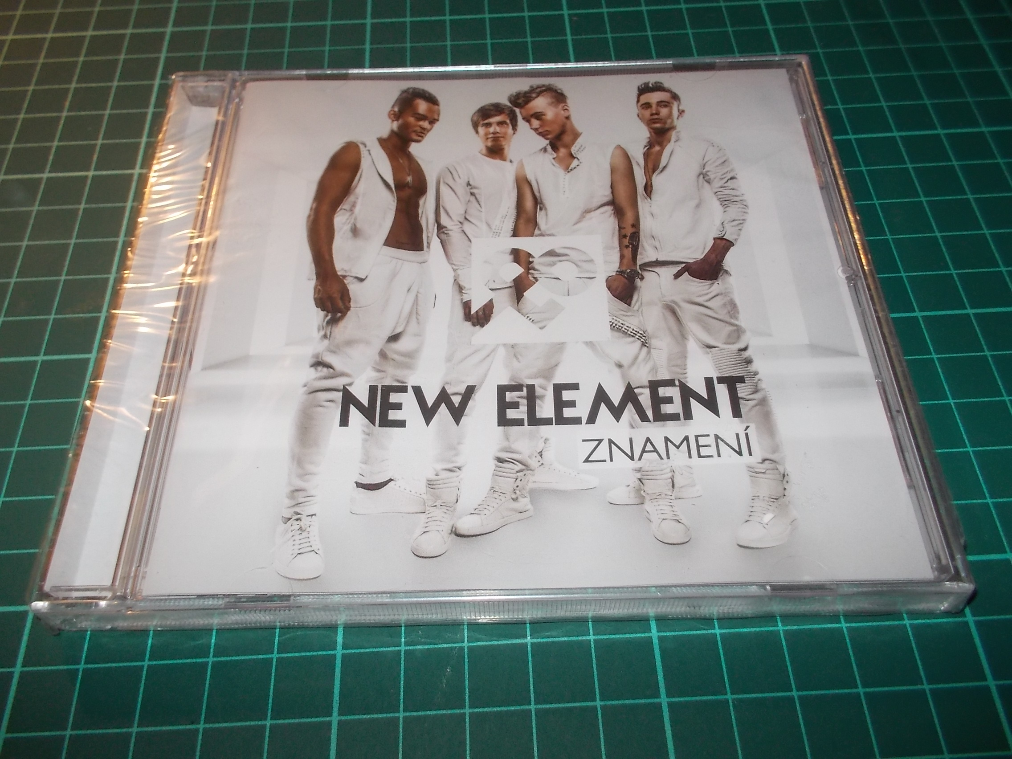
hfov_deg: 61.7
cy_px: 380
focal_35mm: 29
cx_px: 506
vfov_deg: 48.2
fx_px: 848
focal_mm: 4.1
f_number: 3.3
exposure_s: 1/30
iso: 200
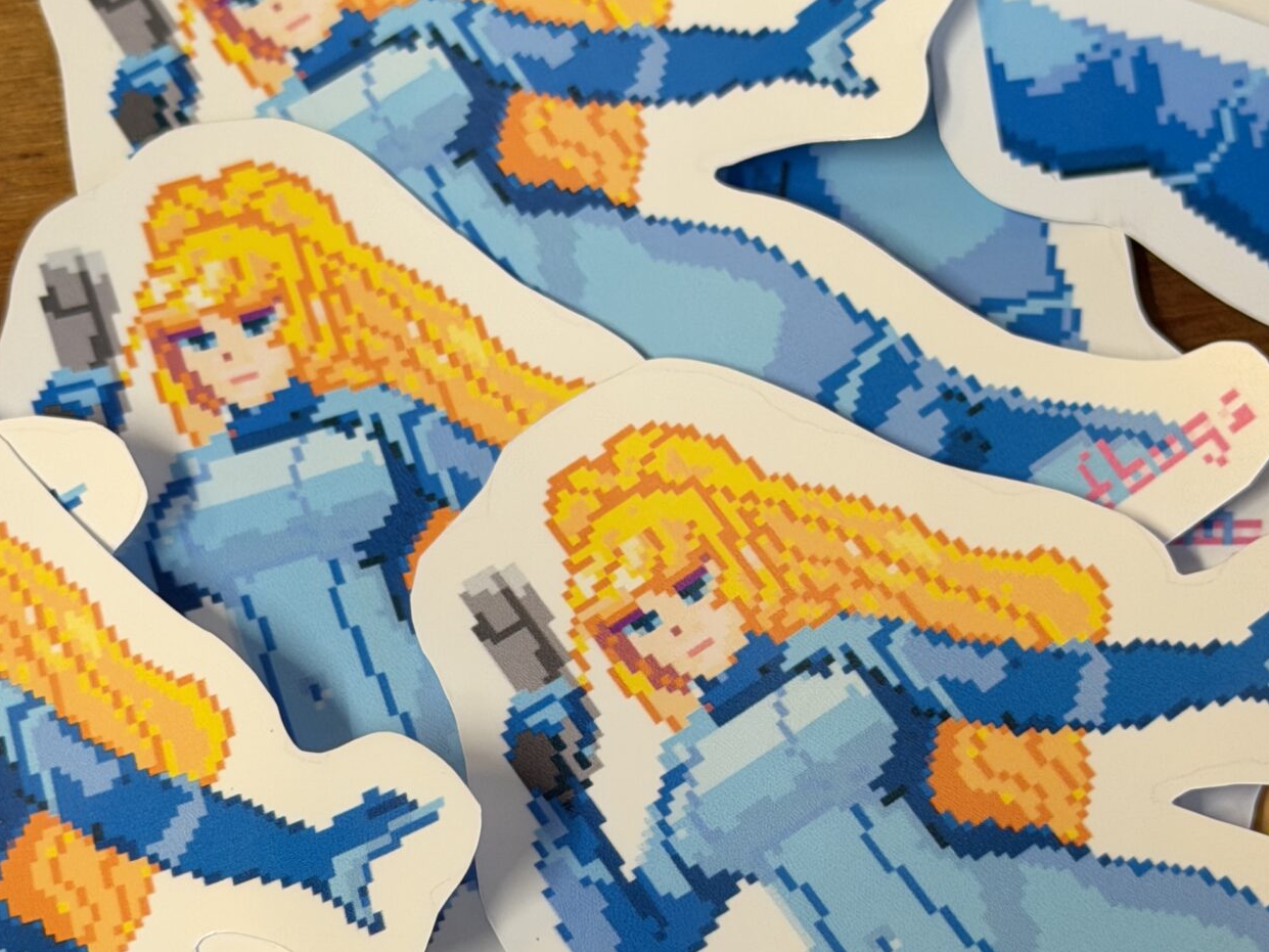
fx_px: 3630
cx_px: 627
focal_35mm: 99
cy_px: 615
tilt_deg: -65.9
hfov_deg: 19.8
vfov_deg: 14.9
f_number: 1.78
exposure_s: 1/60
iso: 64
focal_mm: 6.76
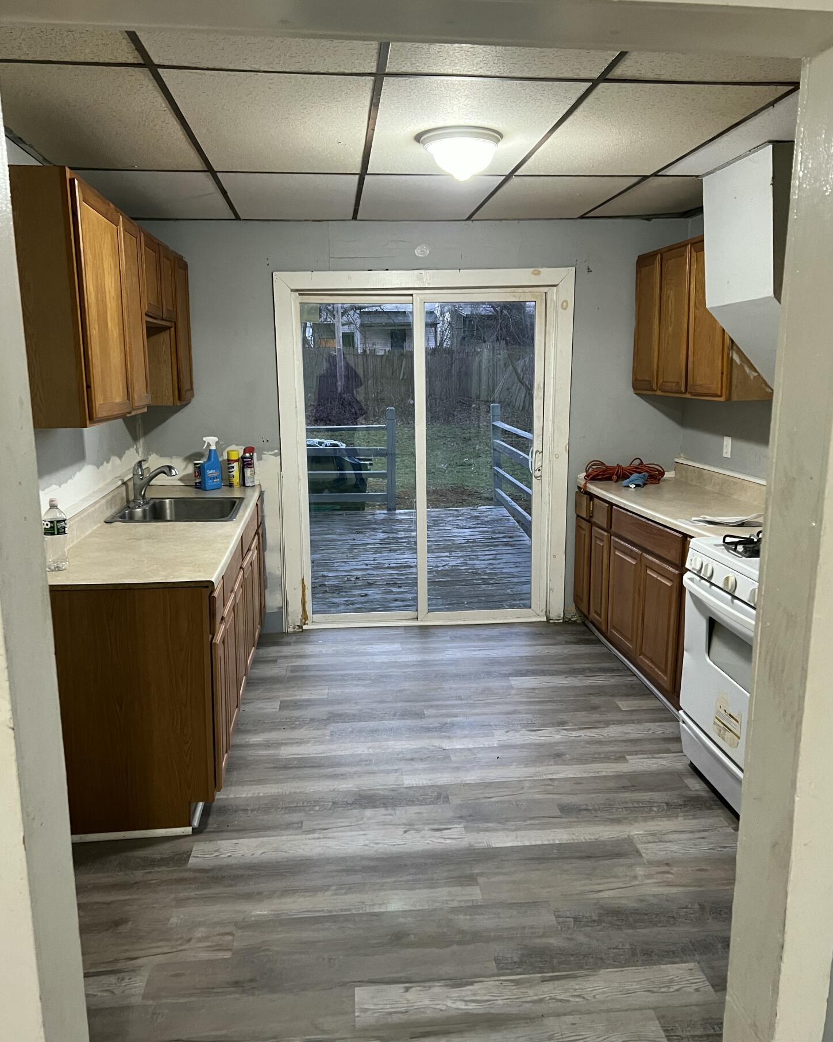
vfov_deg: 62.2
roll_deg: -0.2
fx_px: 863
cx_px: 427
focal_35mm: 28
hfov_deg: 51.5
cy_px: 540
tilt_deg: -11.5
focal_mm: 5.7
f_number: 1.5
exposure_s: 1/60
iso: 320
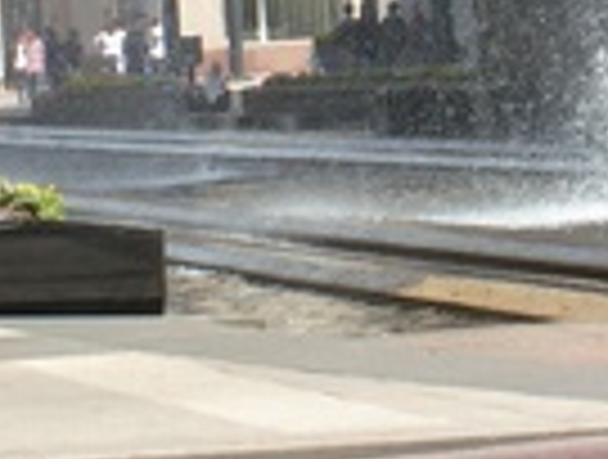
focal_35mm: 299
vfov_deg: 5.0
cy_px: -243
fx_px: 5266
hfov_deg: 6.6
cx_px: 477
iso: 80
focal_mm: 15.5
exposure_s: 1/350
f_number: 4.6
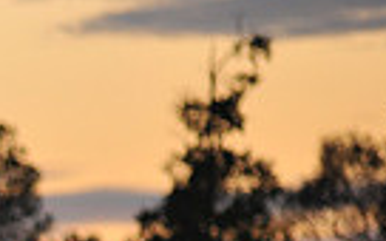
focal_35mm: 872
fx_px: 9173
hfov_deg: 2.4
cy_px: 513
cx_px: -341
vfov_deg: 1.5
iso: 1600
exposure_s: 1/250
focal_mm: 200
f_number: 2.8
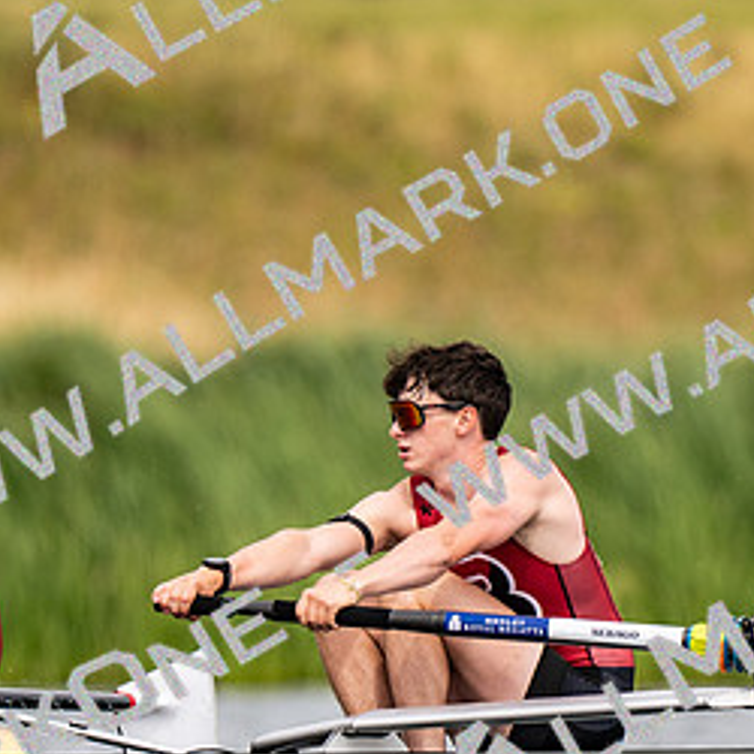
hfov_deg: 1.0
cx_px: 196
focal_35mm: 1772
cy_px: 579
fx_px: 43668
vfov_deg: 1.0
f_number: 4
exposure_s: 1/2500
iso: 250
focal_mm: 600
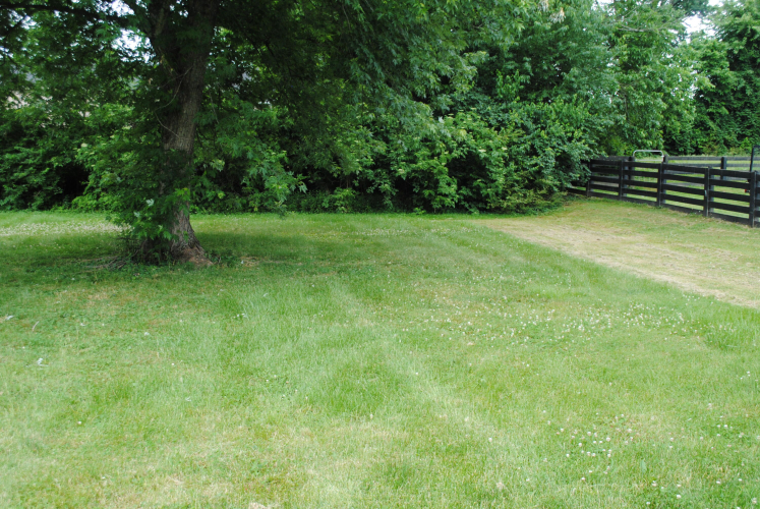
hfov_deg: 49.5
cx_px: 380
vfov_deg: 34.3
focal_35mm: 39
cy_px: 254
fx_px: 824
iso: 400
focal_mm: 26
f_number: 6.3
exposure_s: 1/160
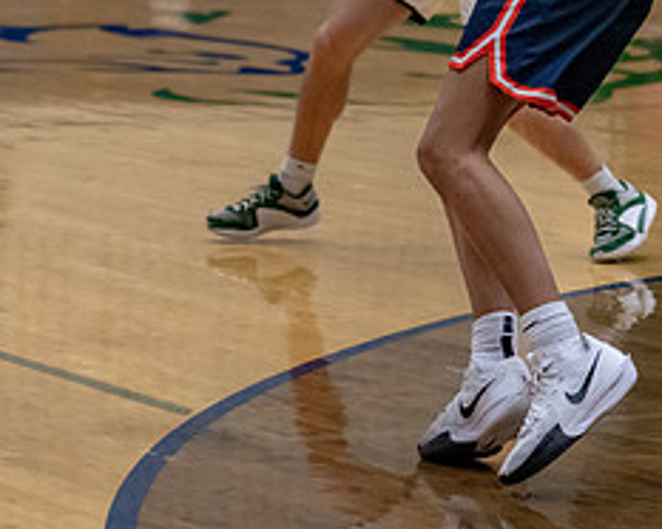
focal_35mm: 219
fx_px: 4287
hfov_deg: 8.8
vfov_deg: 7.0
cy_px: -86
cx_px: -65
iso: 2500
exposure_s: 1/1000
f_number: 2.8
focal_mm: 70
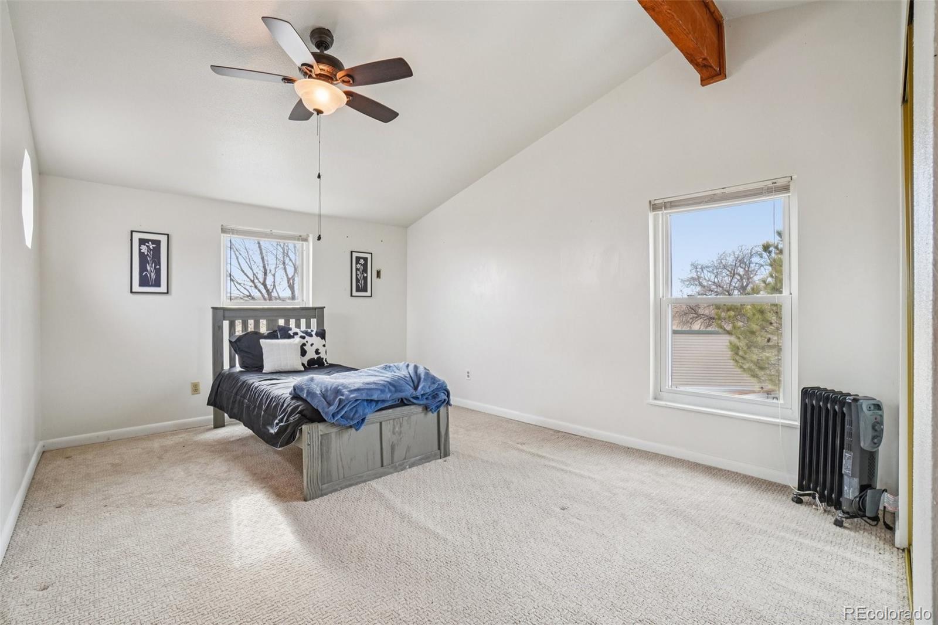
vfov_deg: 77.3
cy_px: 312
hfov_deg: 100.4
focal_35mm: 15
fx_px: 391
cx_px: 469
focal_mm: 10
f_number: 8
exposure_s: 1/60
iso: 400
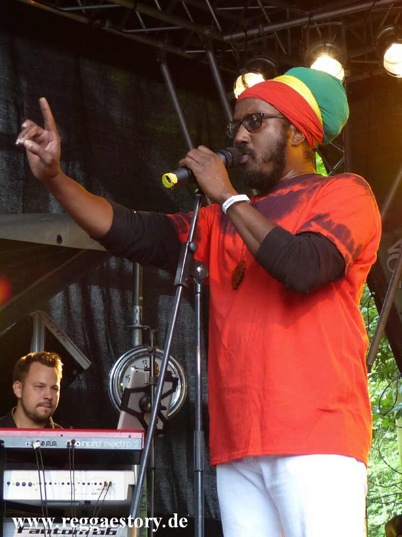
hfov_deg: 24.8
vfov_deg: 32.7
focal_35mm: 59
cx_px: 201
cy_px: 268
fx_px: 914
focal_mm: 10.5
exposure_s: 1/60
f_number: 2.8
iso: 160
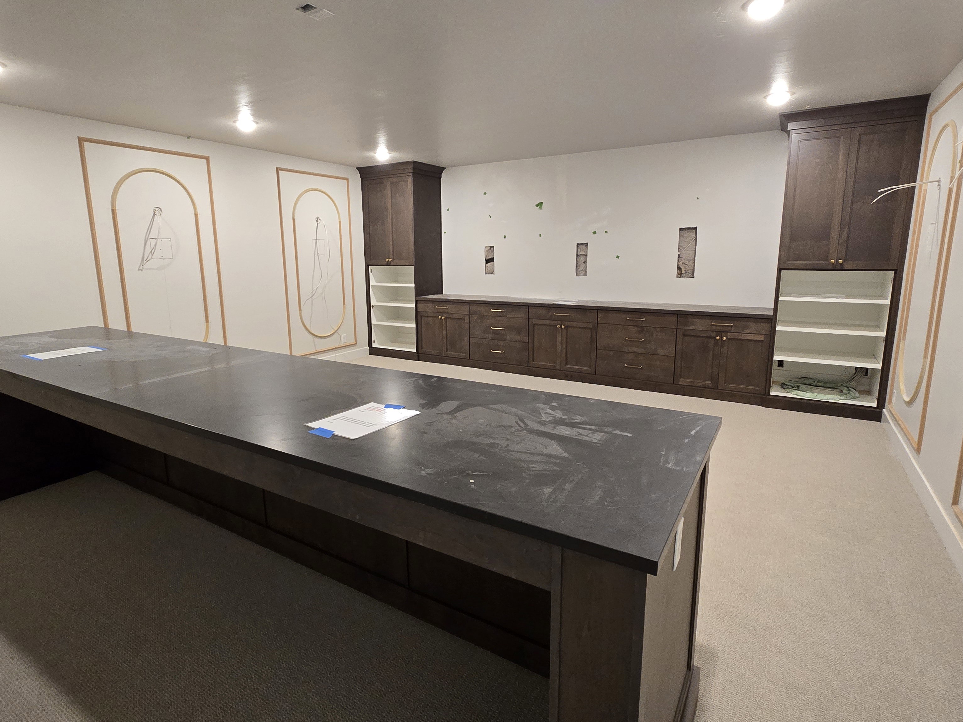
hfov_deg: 91.0
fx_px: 473
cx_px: 468
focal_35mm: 17
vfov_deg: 74.7
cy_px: 345
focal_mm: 2.2
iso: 500
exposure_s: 1/60
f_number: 2.2
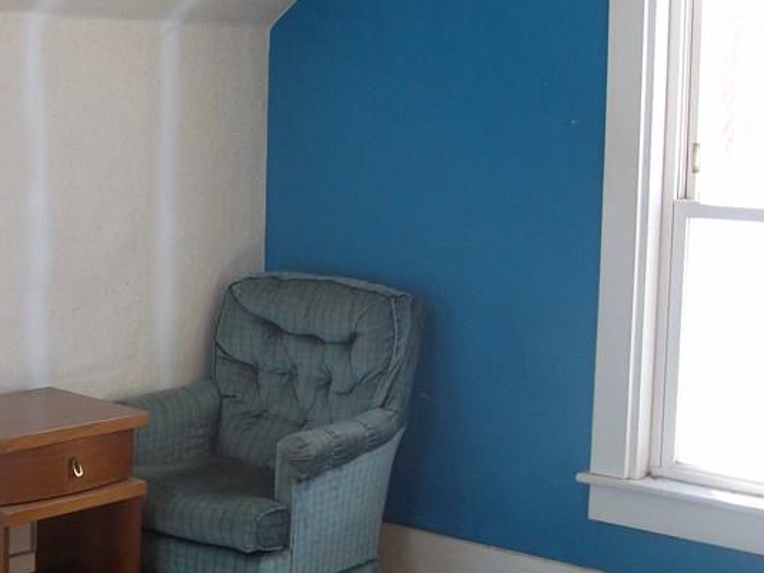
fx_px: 1478
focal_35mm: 67
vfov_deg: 21.9
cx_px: 186
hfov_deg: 28.5
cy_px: 306
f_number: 2.8
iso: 80
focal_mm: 5.8
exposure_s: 1/75.4
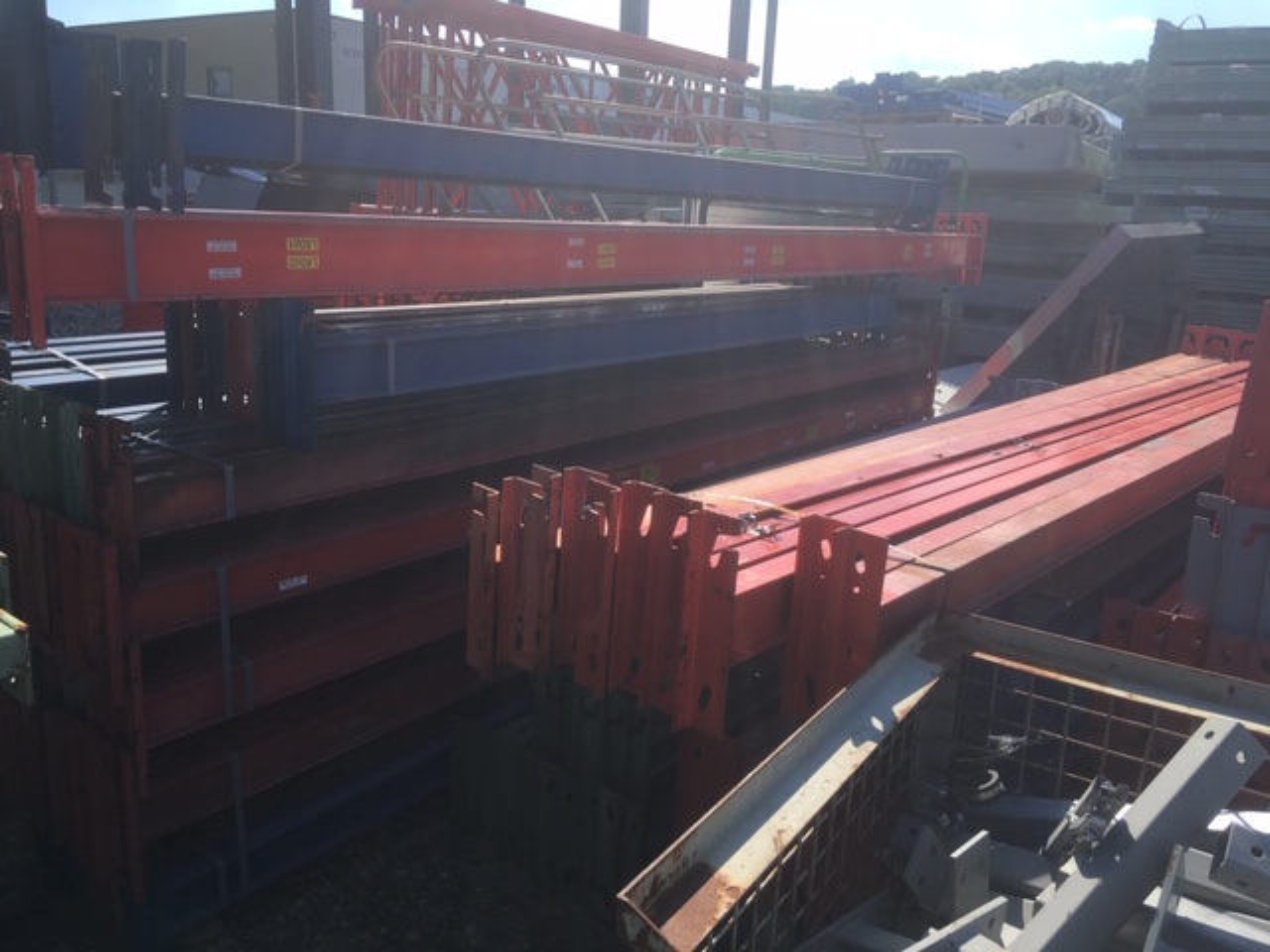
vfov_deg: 48.2
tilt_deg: -14.4
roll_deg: -3.1
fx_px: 1064
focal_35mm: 29
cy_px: 476
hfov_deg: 61.7
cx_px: 635
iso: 25
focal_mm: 4.15
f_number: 2.2
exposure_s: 1/1166
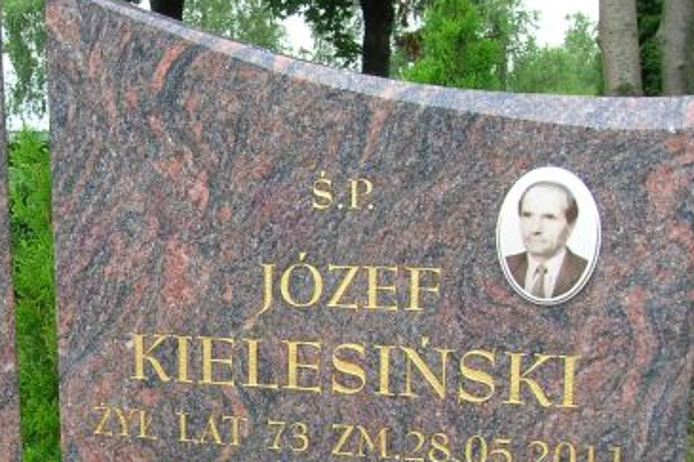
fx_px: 1195
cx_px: 141
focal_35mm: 62
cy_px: 404
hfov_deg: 31.6
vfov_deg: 21.5
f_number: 4.9
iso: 50
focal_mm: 5.7
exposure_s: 1/55.3
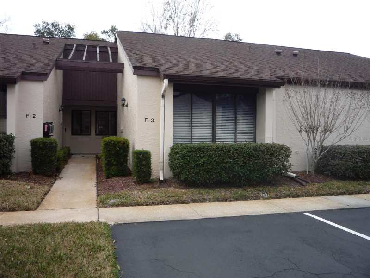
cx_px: 185
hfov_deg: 60.0
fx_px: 321
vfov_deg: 46.8
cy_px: 139
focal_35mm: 30
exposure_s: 1/200
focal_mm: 5.2
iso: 100
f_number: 4
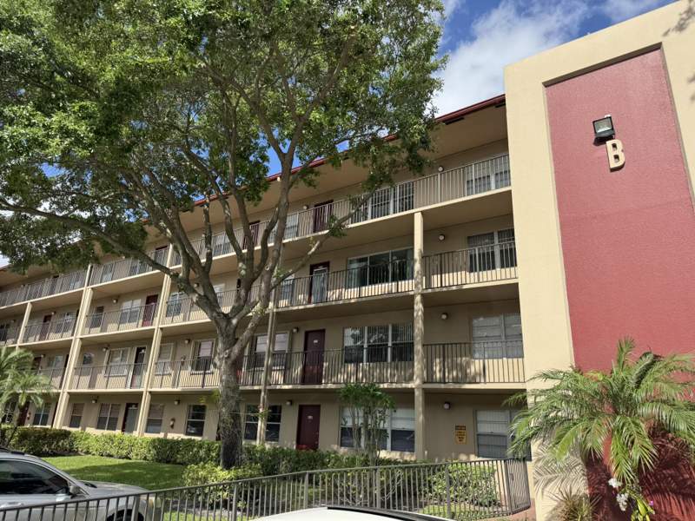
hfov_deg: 71.6
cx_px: 348
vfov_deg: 56.8
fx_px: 482
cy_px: 260
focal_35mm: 24
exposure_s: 1/3413
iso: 80
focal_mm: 6.76
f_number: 1.78
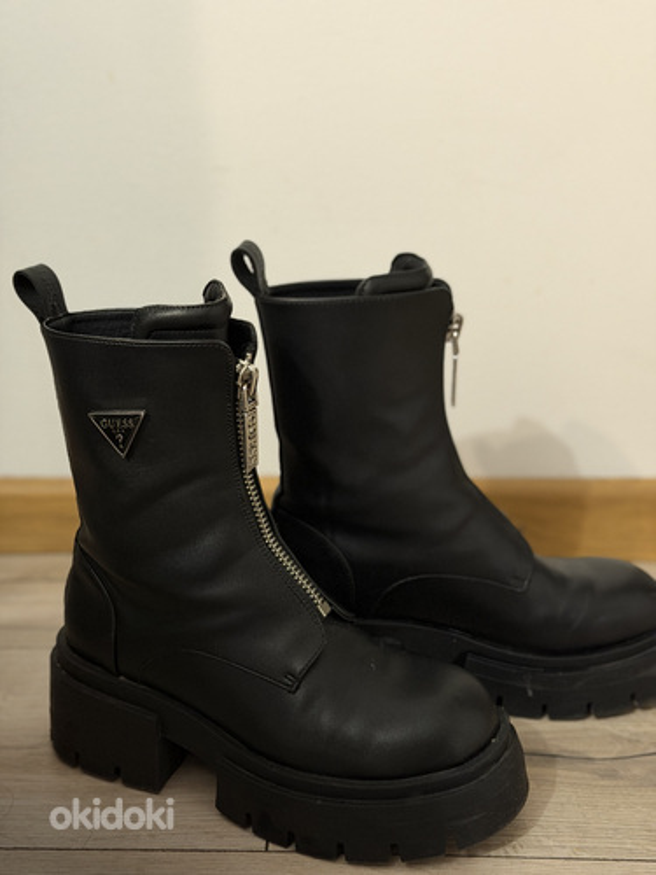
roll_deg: -0.1
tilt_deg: -20.5
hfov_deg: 30.3
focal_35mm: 48
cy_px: 438
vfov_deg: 39.7
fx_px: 1213
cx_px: 328
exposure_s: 1/25
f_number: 1.78
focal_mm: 6.76
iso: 640
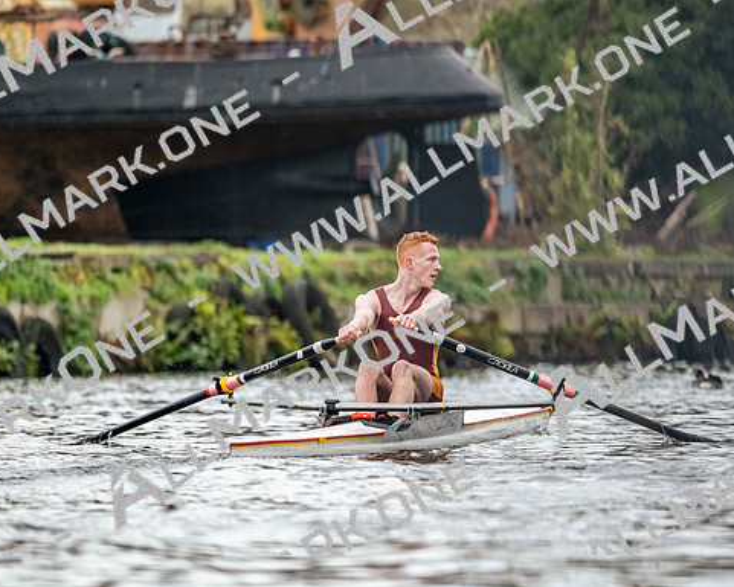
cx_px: 420
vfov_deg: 3.4
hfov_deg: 4.3
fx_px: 9843
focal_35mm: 453
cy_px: 294
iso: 3200
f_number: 4.5
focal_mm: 400
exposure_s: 1/2500
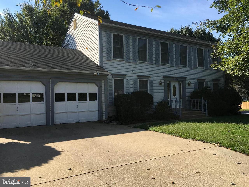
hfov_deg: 61.7
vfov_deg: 48.2
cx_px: 124
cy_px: 94
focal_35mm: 29
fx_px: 209
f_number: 2.2
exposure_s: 1/1202
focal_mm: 4.15
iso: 25
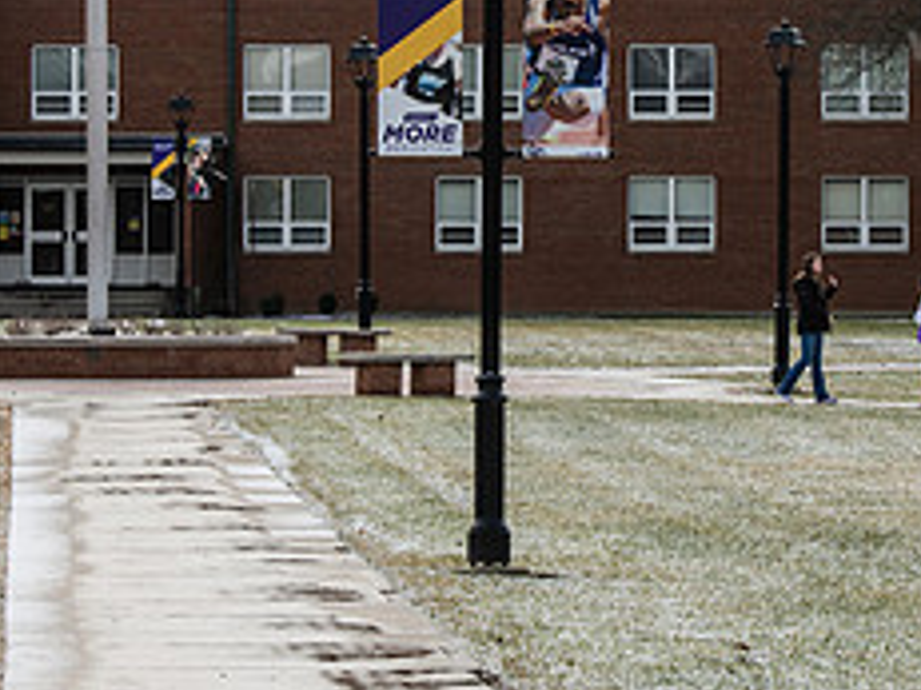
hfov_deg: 9.5
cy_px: 126
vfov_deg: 7.1
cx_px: 726
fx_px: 5531
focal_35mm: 208
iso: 250
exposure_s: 1/640
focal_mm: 86
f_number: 6.3
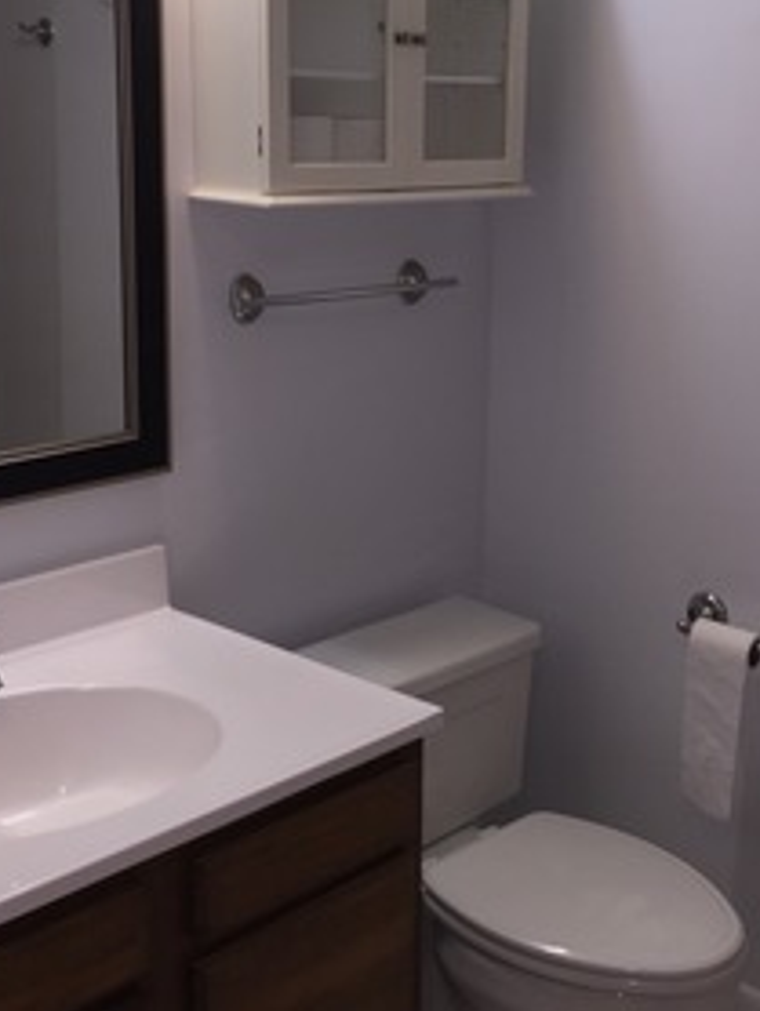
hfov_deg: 29.0
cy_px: 429
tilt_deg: -12.5
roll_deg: -1.2
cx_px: 487
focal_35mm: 50
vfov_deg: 38.1
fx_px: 1461
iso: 32
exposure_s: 1/30
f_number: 2.2
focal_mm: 4.15
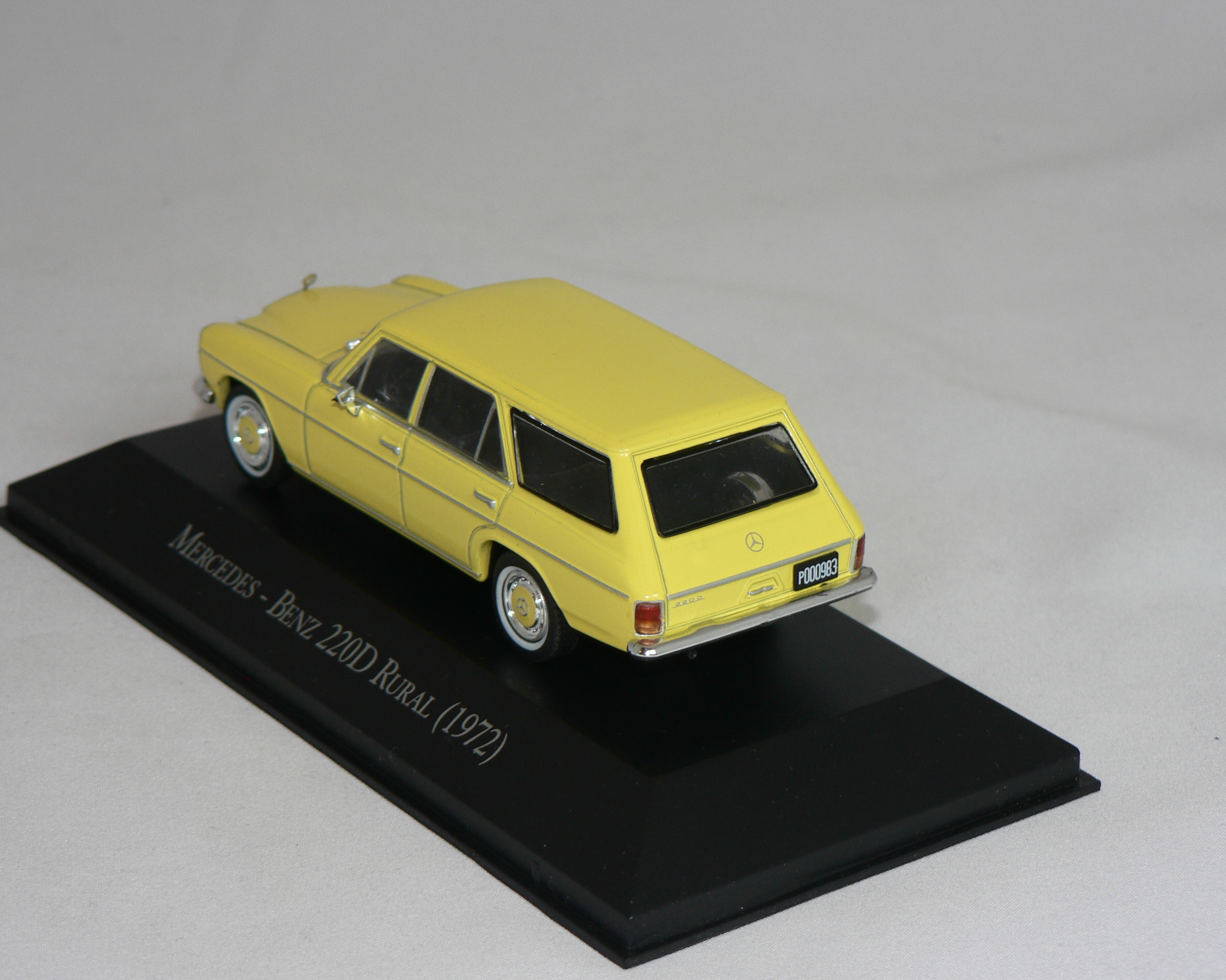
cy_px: 494
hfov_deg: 18.5
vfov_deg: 14.8
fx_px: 3773
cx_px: 608
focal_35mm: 104
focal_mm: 16.5
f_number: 3.2
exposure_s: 1/60
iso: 80
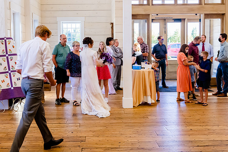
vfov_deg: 27.9
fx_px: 306
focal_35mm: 48
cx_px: 91
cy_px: 61
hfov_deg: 40.7
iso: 3200
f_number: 6.3
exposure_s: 1/200
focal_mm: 40
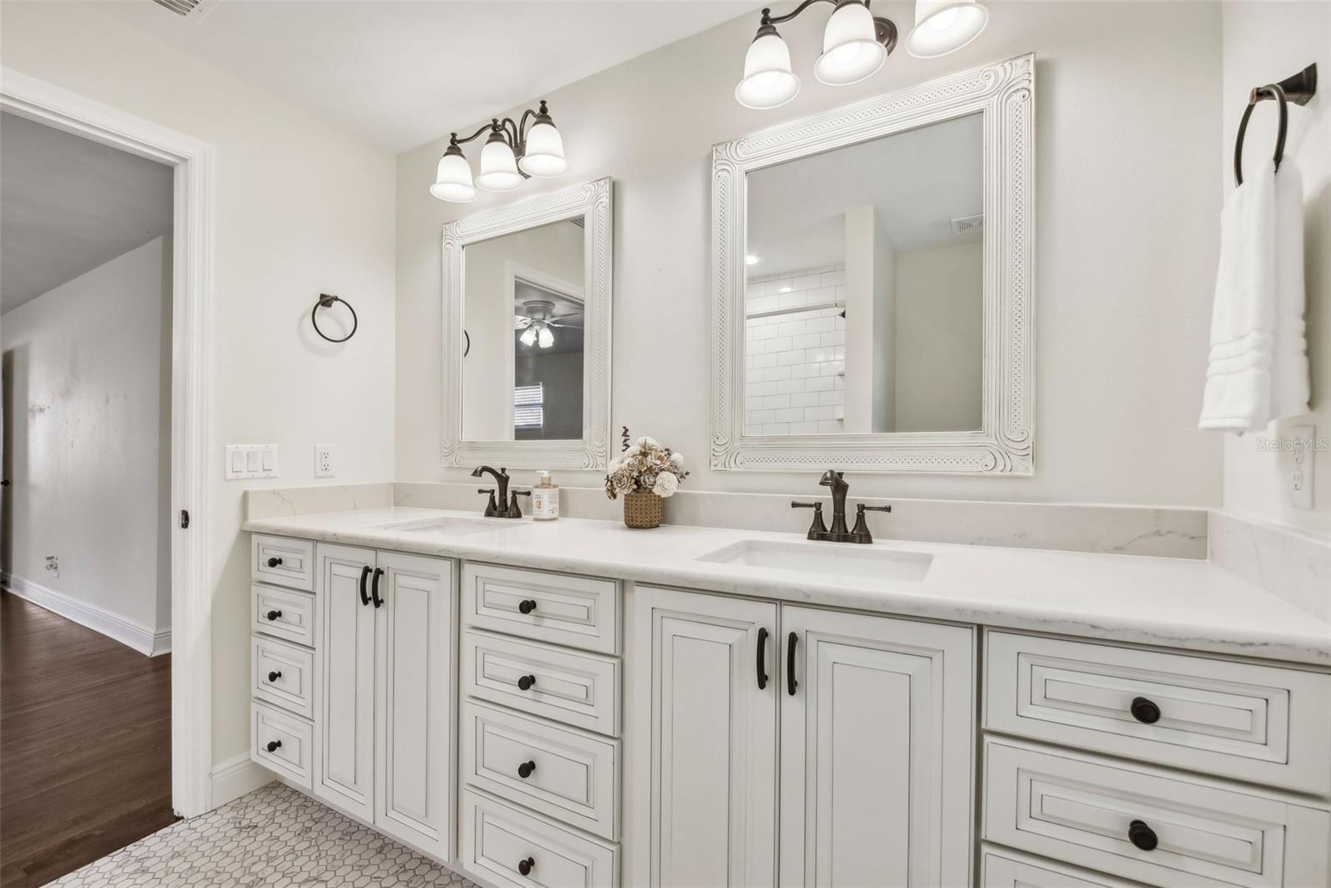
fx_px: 555
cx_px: 666
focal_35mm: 15
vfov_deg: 77.3
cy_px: 444
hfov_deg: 100.4
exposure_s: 1/40
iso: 400
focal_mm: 15
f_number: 9
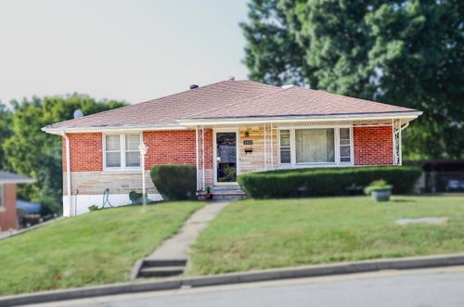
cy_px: 154
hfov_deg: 43.7
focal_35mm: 45
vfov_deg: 29.7
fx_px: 579
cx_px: 232
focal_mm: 30
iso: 160
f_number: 8
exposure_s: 1/250
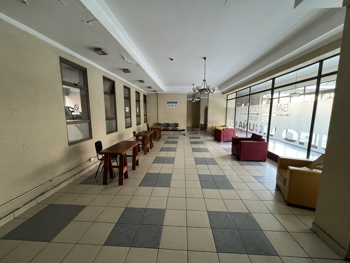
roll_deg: +0.4
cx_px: 175
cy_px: 132
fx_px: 131
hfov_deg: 106.2
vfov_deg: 89.9
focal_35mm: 13
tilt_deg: -7.7
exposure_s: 1/60
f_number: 1.8
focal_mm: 1.57
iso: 400
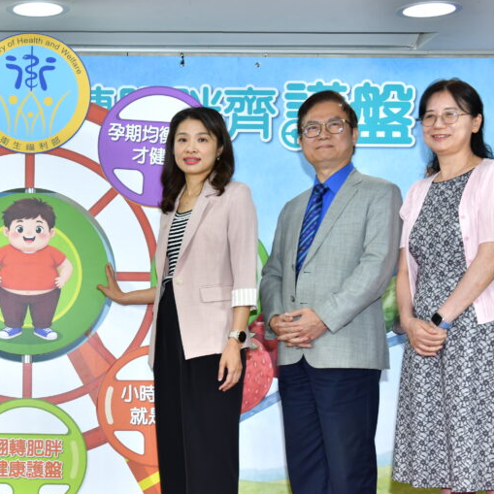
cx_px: 5
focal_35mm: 82
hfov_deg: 20.5
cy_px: 327
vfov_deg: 21.1
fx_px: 1324
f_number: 6.3
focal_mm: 48
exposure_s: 1/125
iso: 500
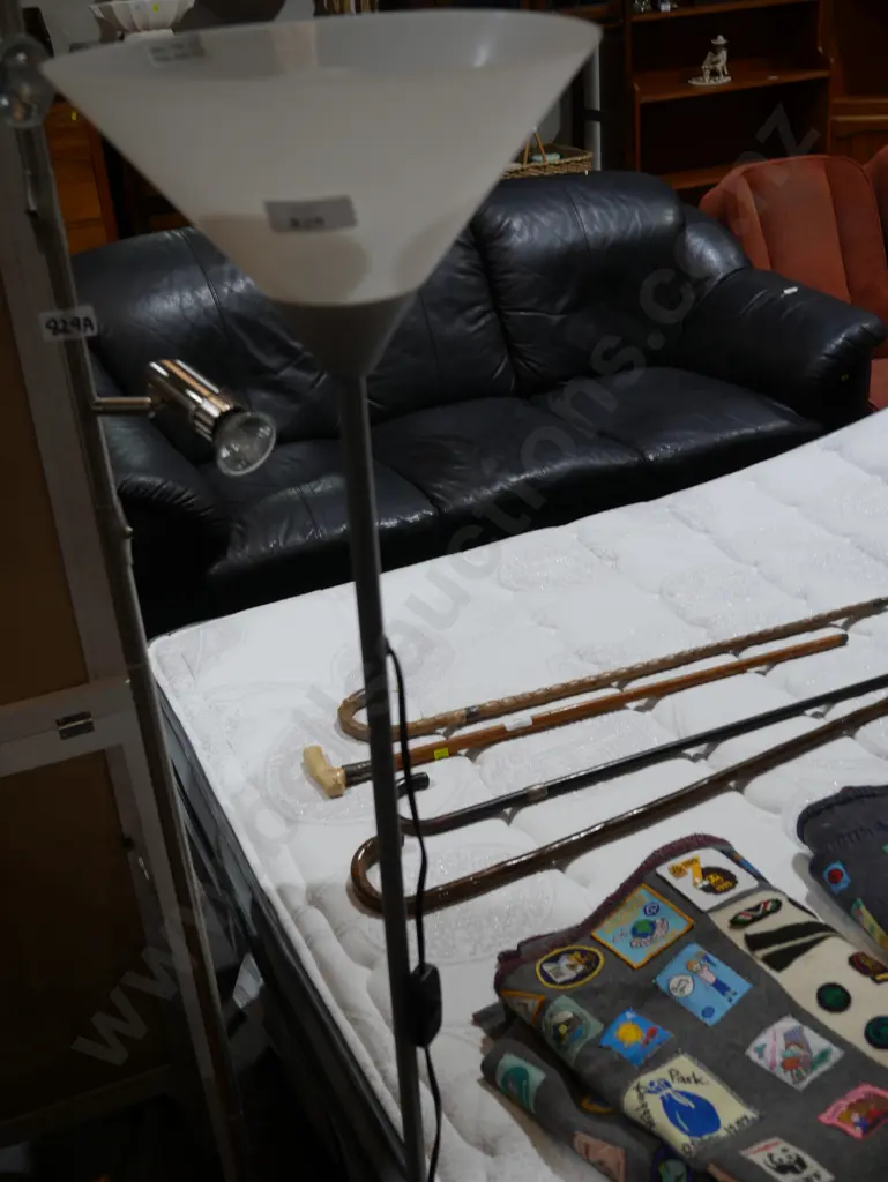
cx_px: 444
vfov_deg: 49.0
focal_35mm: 38
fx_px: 1299
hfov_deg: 37.8
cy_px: 591
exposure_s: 1/100
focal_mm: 19
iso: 200
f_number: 4.1
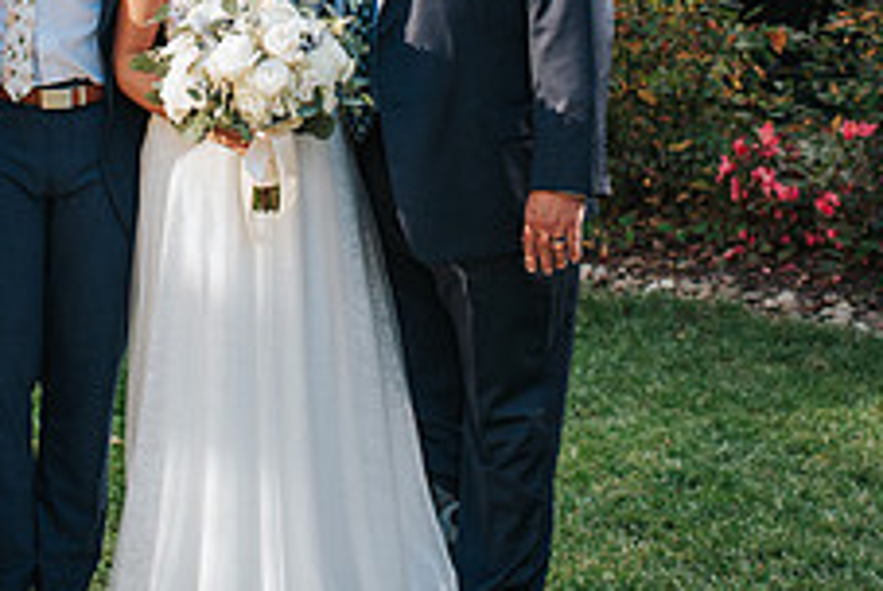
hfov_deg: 20.1
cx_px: 243
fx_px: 2480
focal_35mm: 101
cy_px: -58
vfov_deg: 13.3
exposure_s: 1/1000
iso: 900
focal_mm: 35
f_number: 3.2
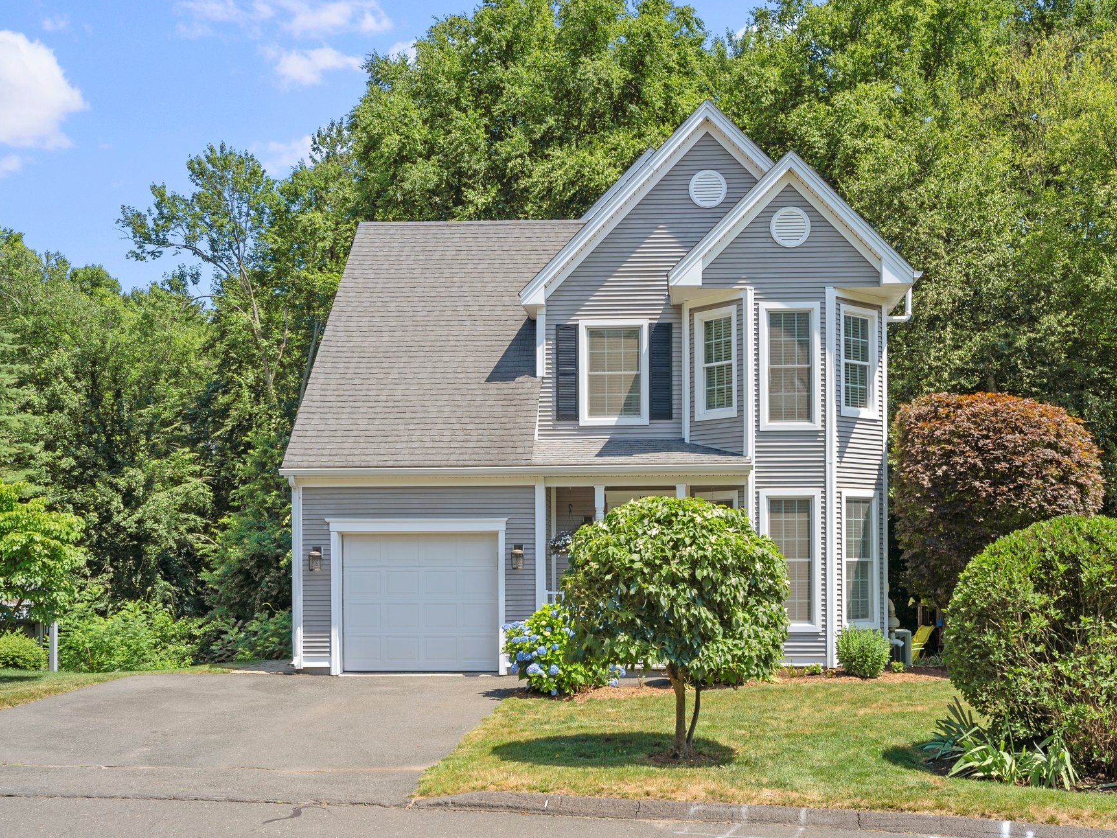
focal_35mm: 40
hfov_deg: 46.7
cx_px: 630
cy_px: 435
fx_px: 1291
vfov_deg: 36.0
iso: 80
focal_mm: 35
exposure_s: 1/80
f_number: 10
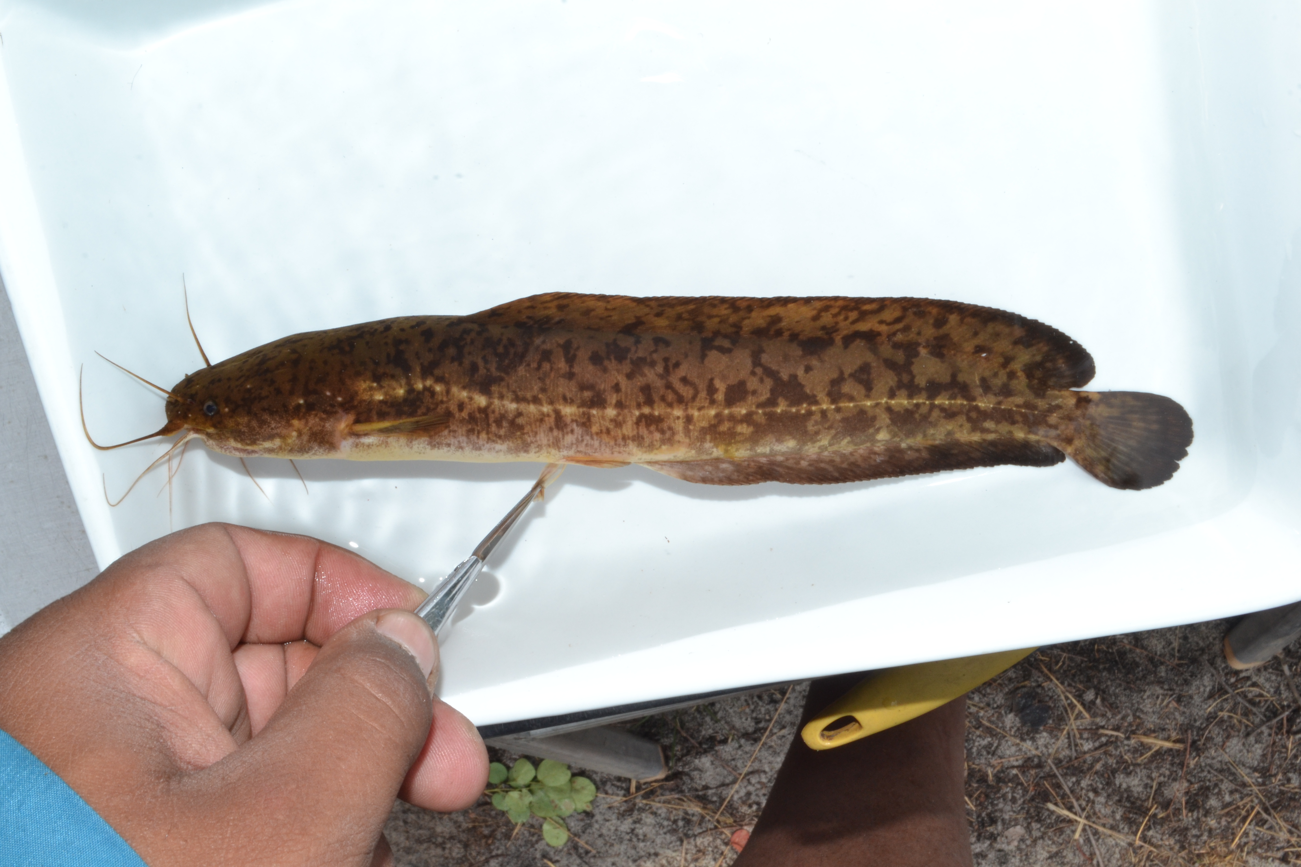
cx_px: 650
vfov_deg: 34.2
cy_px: 434
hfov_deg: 49.6
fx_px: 1409
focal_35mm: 39
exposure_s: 1/60
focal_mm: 26
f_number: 22
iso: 400
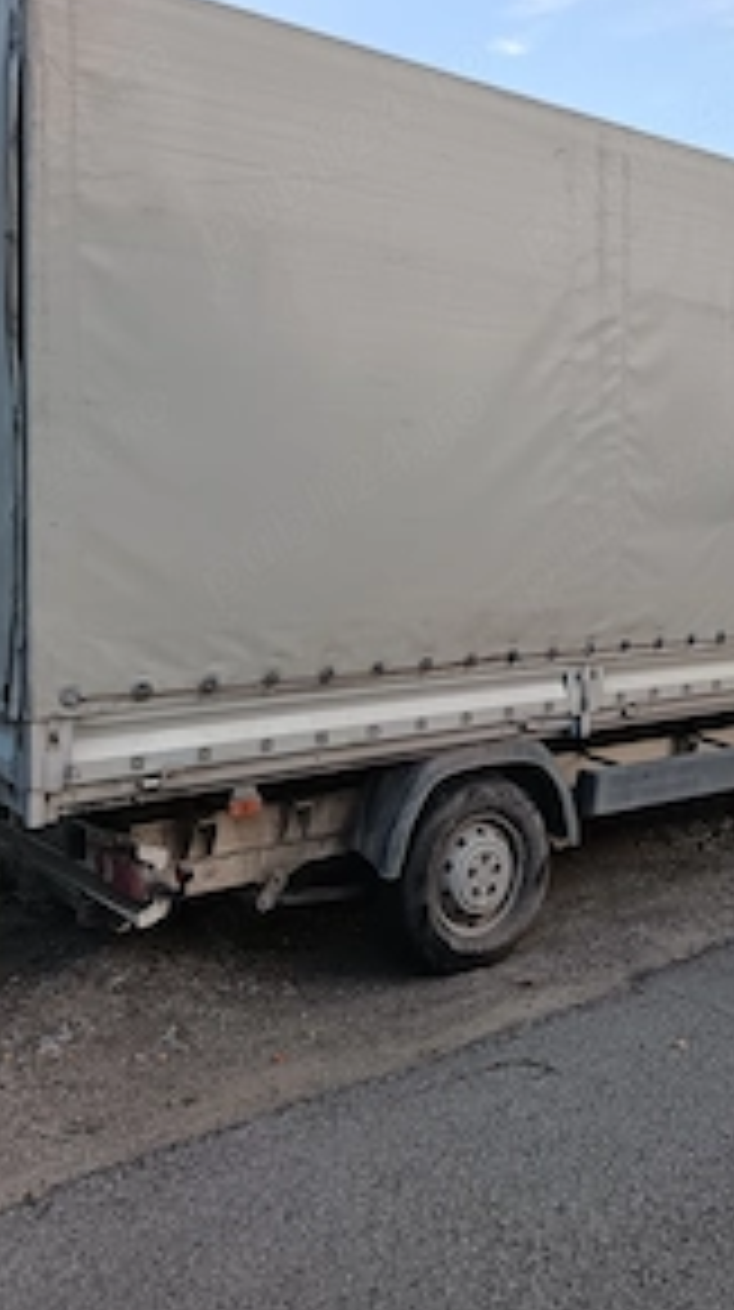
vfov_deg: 55.2
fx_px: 1250
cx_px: 500
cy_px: 567
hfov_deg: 32.4
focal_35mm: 36
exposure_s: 1/100
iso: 363
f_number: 1.75
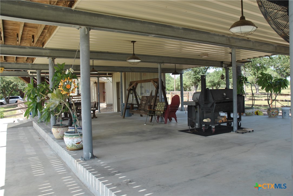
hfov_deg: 67.3
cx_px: 146
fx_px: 220
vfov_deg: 48.0
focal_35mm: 27
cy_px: 98
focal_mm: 18
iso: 110
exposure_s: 1/125
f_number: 5.6
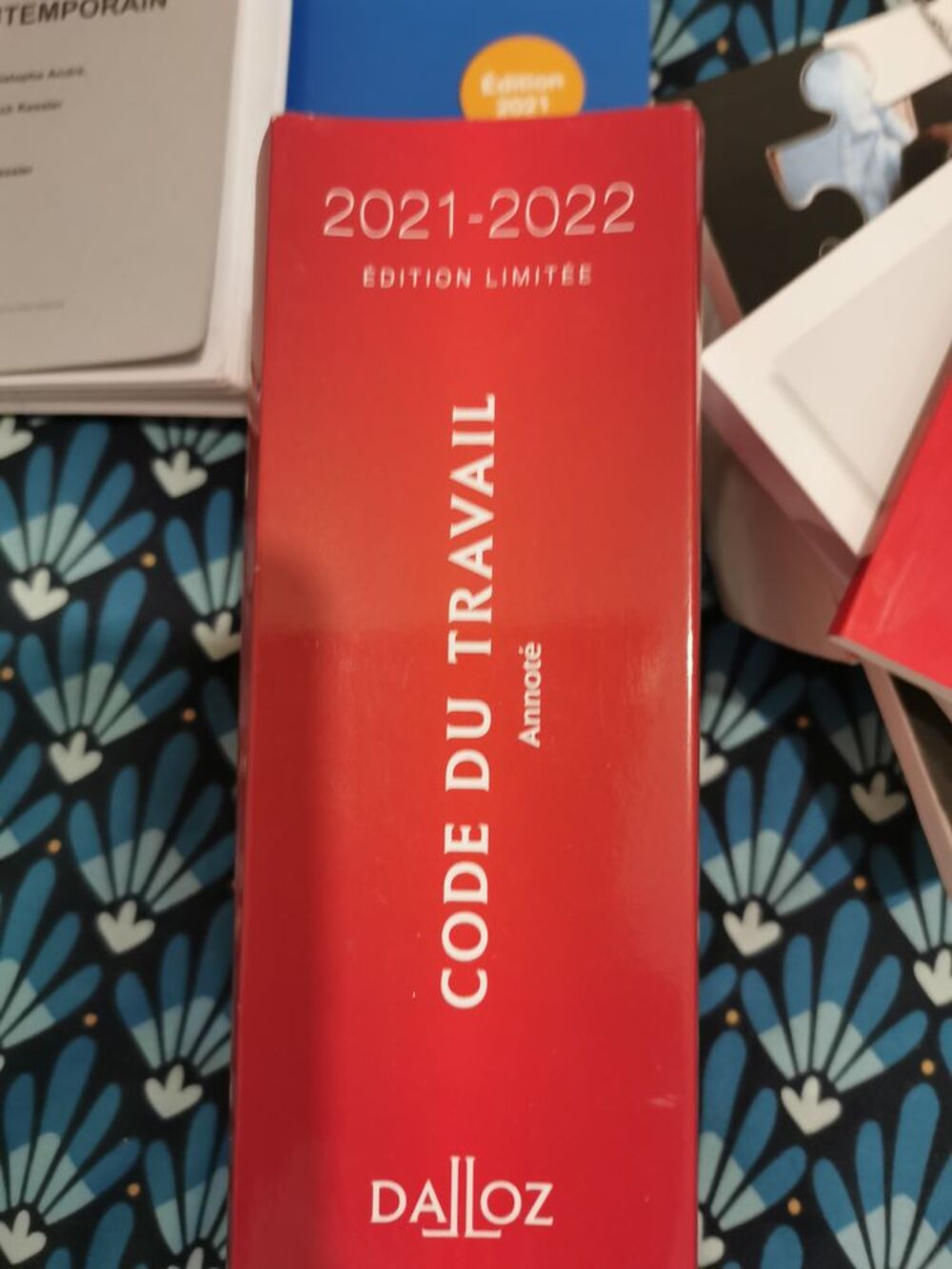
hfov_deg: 51.4
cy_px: 634
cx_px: 476
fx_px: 990
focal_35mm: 27
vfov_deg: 65.3
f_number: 1.8
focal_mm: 5.58
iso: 320
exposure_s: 1/33.3
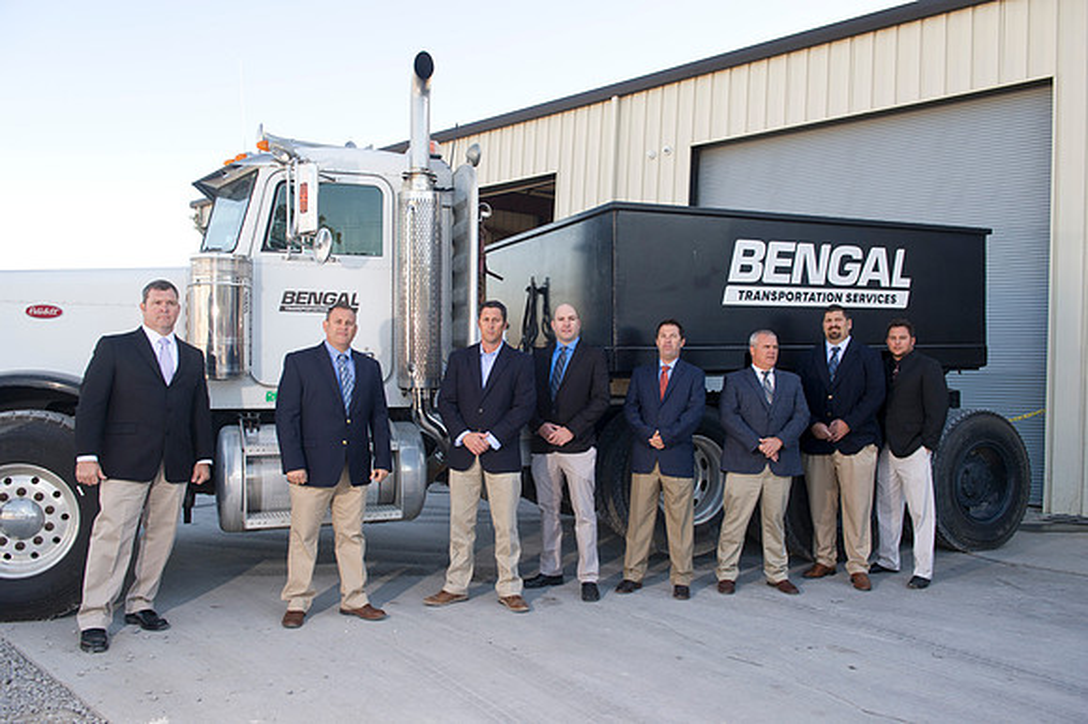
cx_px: 544
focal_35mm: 29
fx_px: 876
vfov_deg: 44.9
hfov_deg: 63.7
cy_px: 362
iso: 200
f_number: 6.3
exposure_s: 1/160
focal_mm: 29
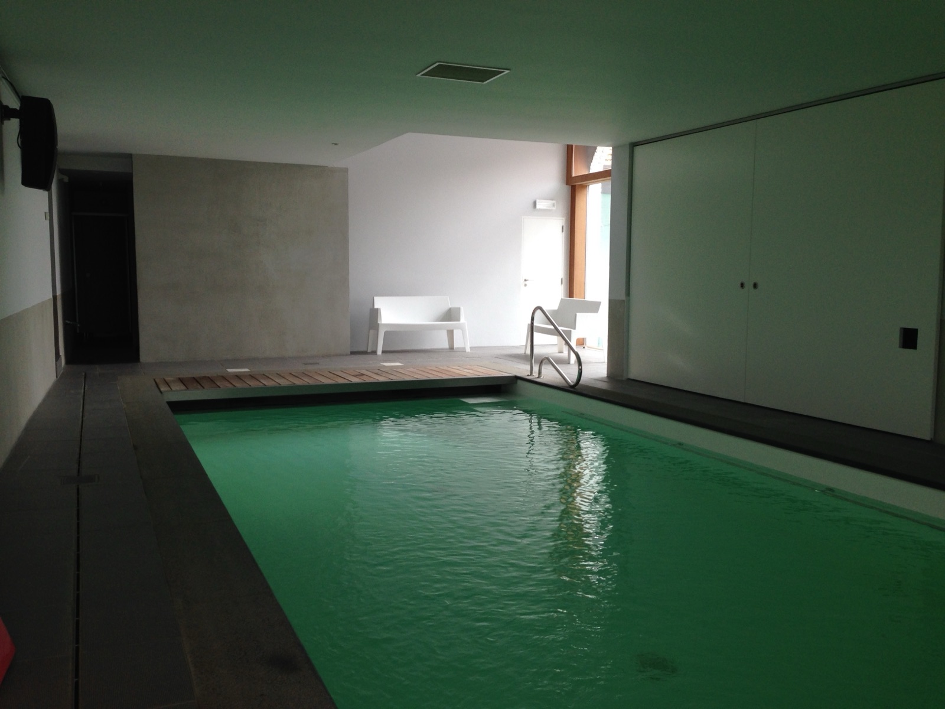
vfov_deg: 42.9
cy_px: 354
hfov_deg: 55.4
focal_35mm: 33
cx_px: 472
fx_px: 901
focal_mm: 4.12
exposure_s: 1/120
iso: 50
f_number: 2.4
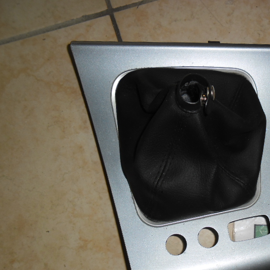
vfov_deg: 39.6
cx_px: 221
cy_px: 177
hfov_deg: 38.3
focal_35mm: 42
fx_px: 371
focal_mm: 4.9
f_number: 3.5
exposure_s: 1/45
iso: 80
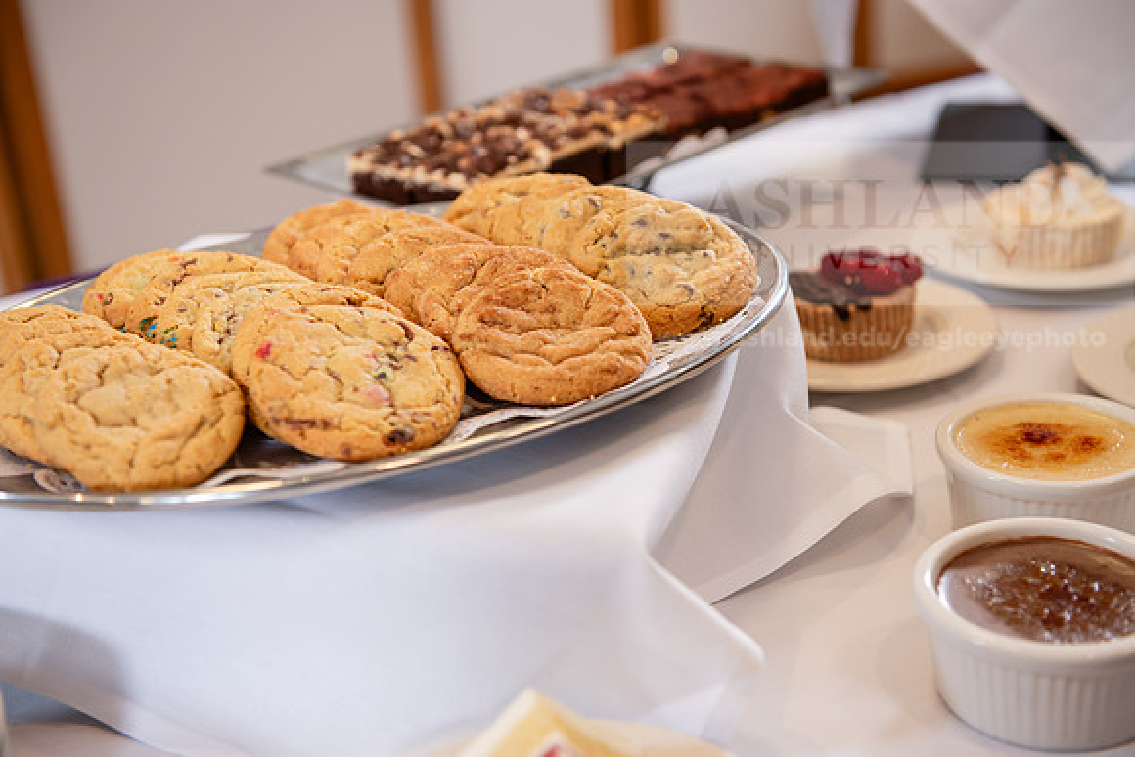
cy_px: 378
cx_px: 568
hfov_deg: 36.2
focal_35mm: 55
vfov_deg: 24.6
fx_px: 1734
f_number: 3.5
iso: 400
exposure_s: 1/160
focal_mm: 55
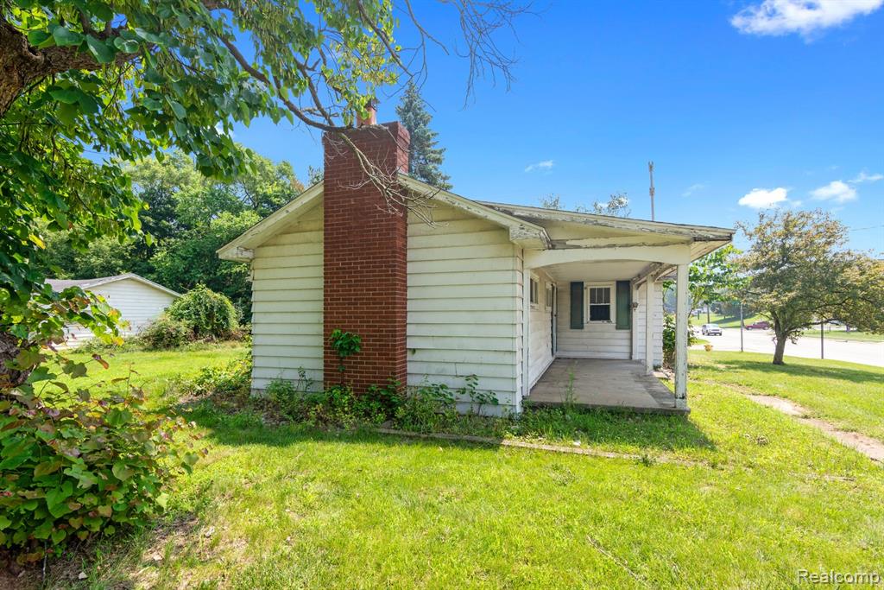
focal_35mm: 17
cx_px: 442
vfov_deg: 70.5
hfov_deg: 93.3
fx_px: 417
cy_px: 295
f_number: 8
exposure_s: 1/250
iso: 400
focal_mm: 17
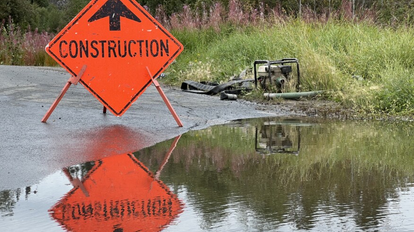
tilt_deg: -2.8
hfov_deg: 25.0
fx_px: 933
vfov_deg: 14.2
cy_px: 118
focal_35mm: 85
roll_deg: +0.1
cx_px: 209
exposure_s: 1/150
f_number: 2.8
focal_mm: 9
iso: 32
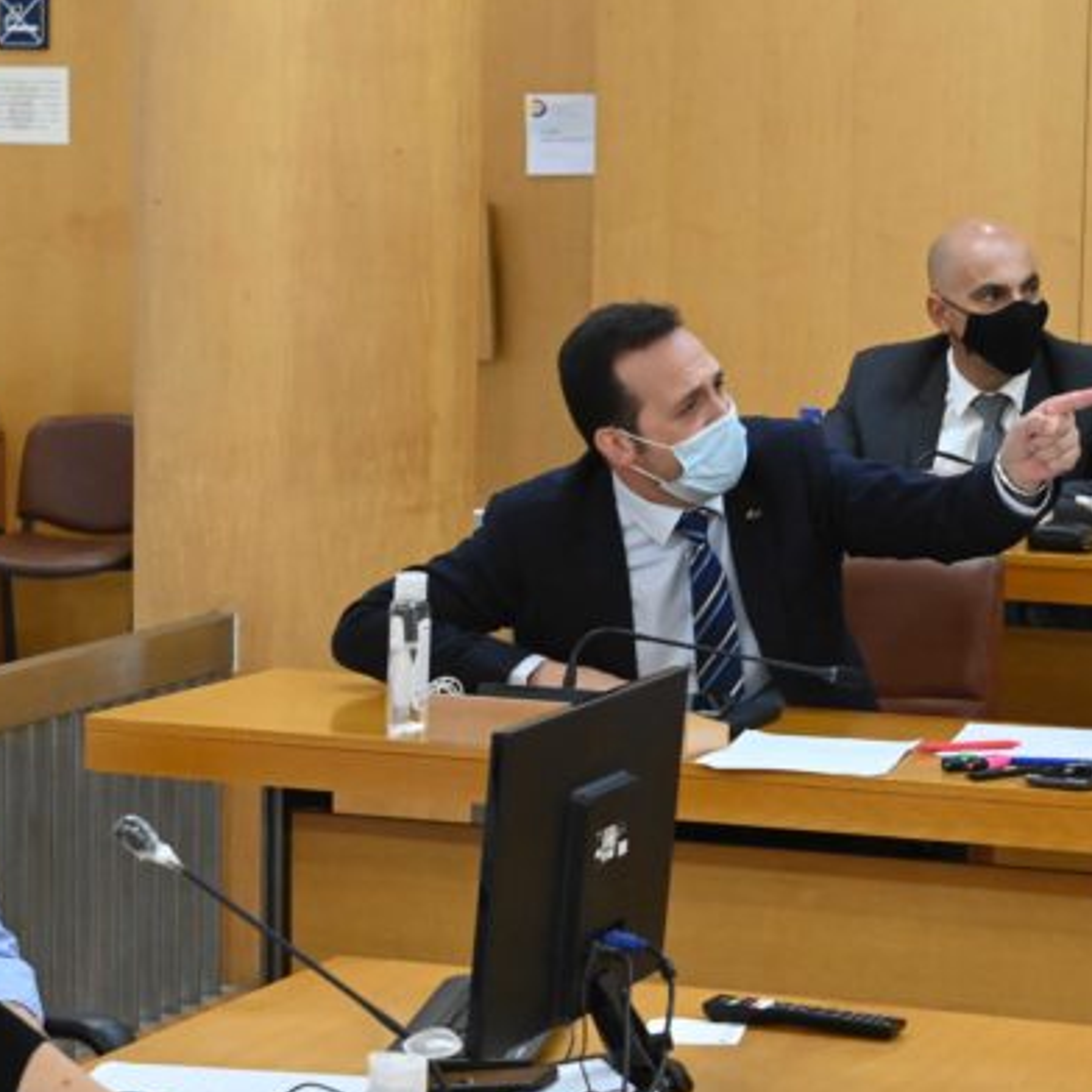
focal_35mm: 130
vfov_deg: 13.4
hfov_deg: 13.4
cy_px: 663
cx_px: 649
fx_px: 4640
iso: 12800
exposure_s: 1/160
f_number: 11
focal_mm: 80
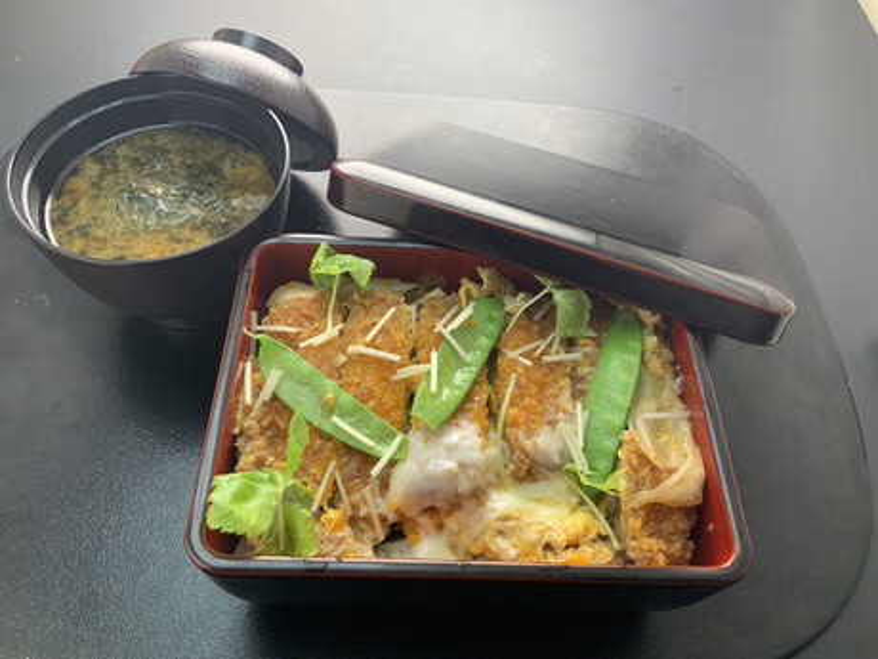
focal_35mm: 29
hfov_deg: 61.7
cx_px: 439
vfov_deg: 48.2
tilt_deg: -54.6
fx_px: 736
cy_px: 330
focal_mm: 3
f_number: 1.8
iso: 64
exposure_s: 1/120
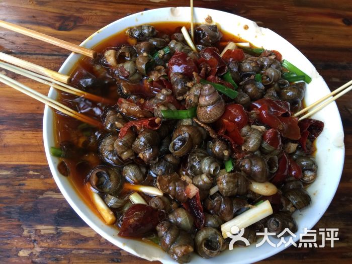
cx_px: 176
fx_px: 295
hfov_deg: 61.7
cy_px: 132
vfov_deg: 48.2
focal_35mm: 29
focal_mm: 4.15
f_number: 2.2
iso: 50
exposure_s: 1/33
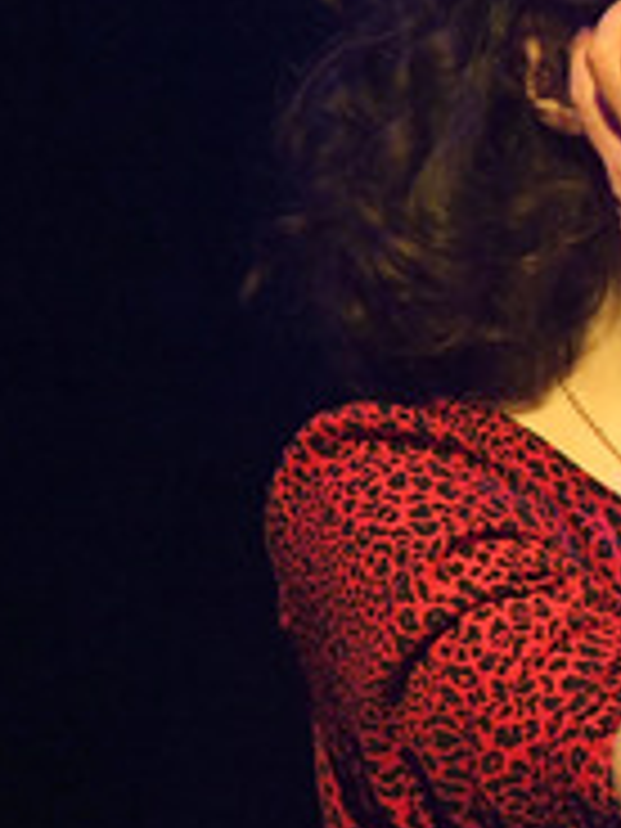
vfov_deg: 11.6
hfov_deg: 8.5
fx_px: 4066
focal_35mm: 170
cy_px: 342
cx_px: 997
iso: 3200
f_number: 3.5
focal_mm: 48
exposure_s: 1/125
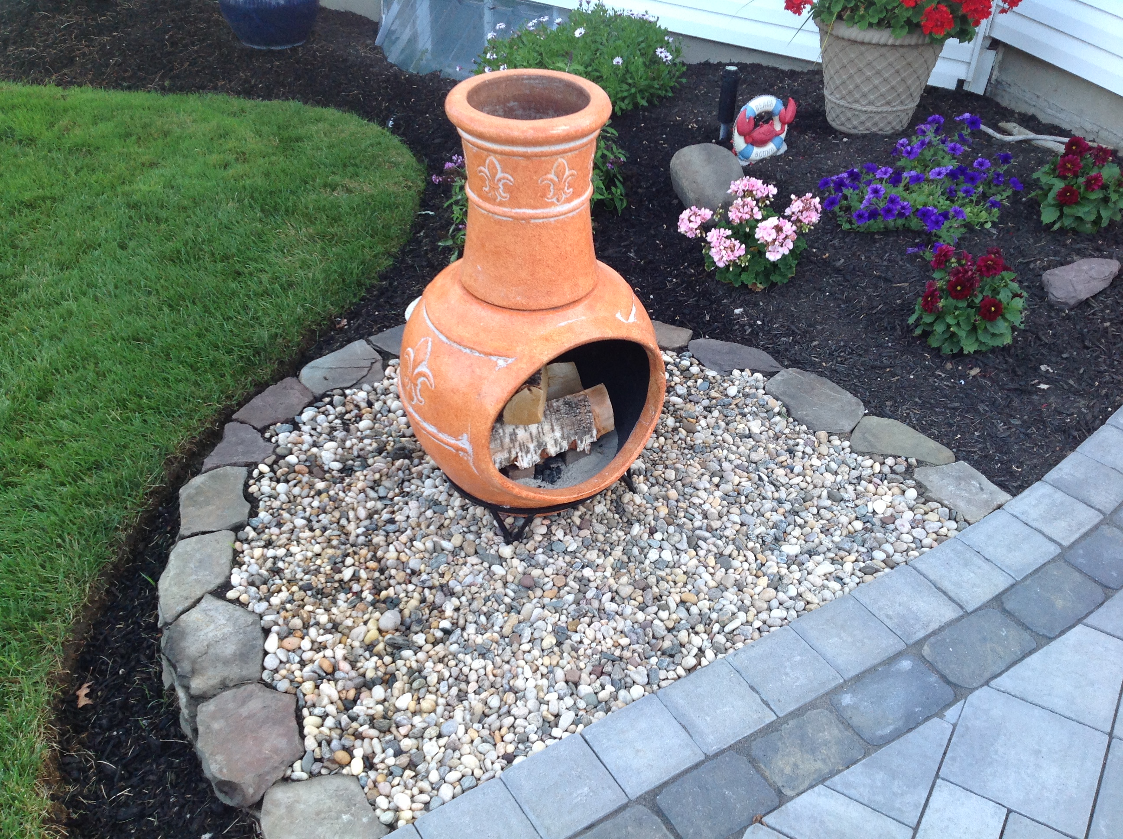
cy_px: 420
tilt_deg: -36.4
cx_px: 562
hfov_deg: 52.7
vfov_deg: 40.6
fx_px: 1134
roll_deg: -1.0
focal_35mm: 35
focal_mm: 4.28
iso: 80
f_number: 2.4
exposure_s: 1/120
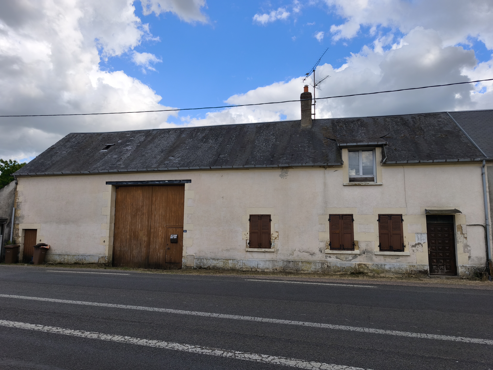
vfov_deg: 58.9
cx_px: 246
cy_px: 185
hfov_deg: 73.9
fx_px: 328
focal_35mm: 23
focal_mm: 6.57
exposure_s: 1/3064
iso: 50
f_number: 1.6
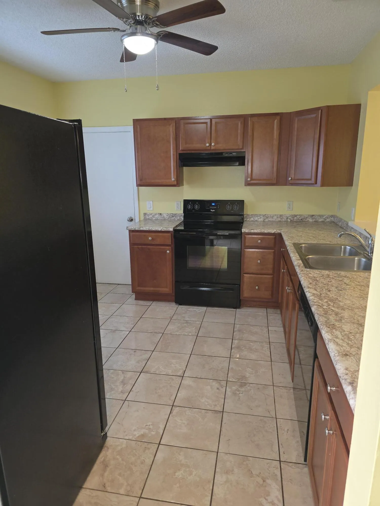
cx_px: 190
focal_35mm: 23
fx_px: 337
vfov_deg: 73.9
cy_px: 253
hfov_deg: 58.9
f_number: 1.7
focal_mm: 6.3
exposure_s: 1/40
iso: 100
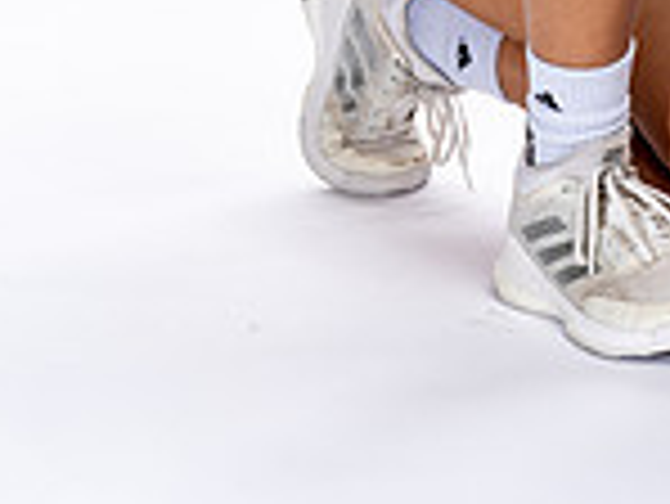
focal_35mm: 186
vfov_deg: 7.7
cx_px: 576
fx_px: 3603
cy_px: -486
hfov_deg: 10.6
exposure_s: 1/250
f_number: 5.6
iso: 400
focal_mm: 64
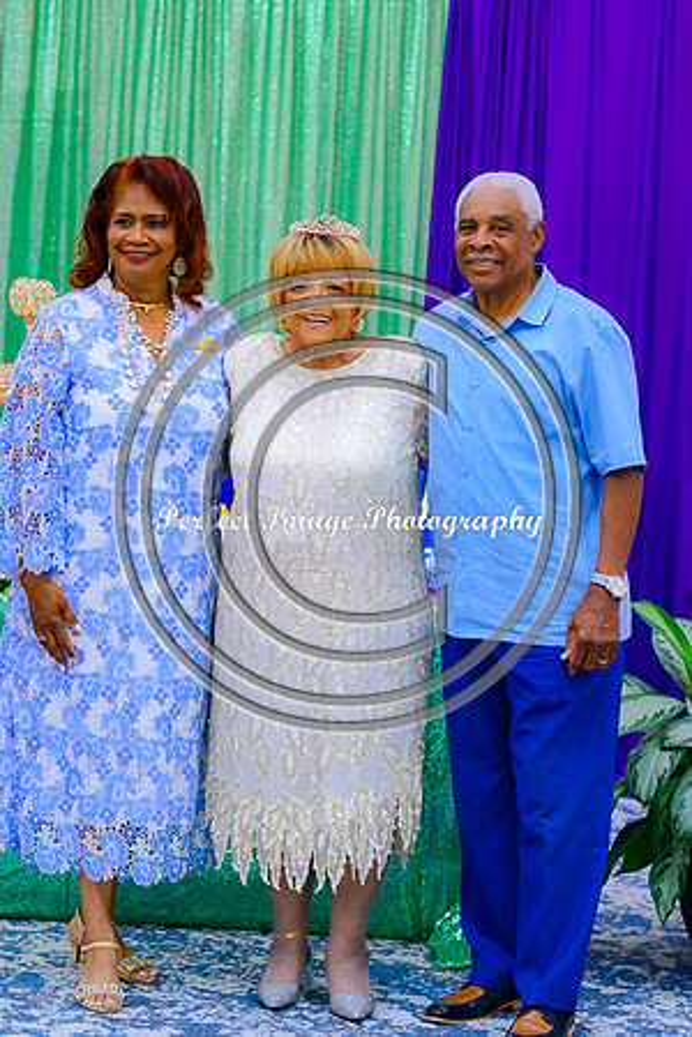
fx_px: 3027
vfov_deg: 19.5
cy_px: 518
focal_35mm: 105
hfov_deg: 13.0
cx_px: 346
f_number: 2.8
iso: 320
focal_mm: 70
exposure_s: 1/100
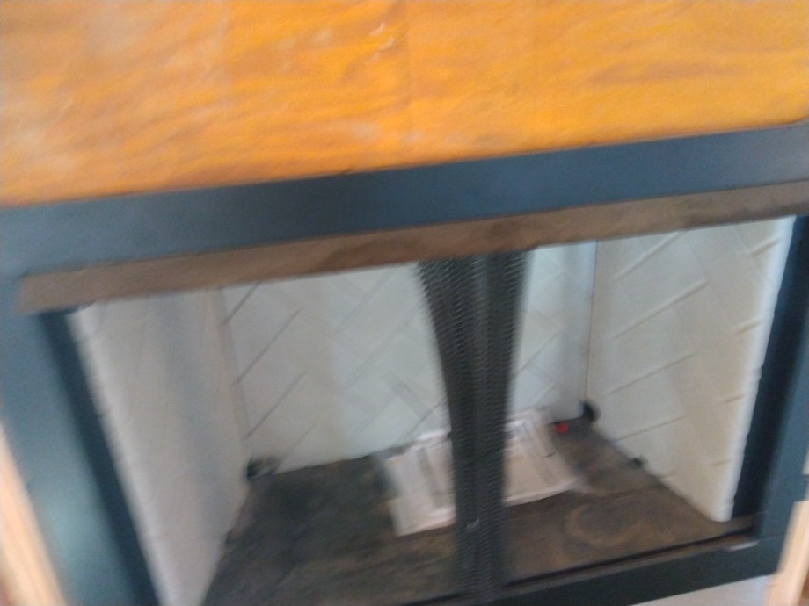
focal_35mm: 20
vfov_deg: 66.0
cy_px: 303
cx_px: 404
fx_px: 467
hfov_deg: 81.7
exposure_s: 1/17
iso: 1088
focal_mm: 3.54
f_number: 2
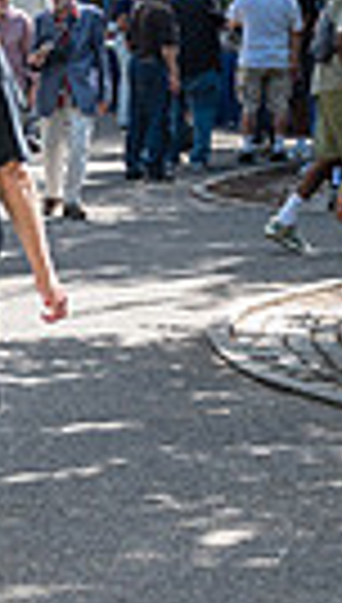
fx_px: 2756
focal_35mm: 172
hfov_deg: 7.0
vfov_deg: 12.4
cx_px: 490
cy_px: 25
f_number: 3.2
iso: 200
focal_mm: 38
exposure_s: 1/400
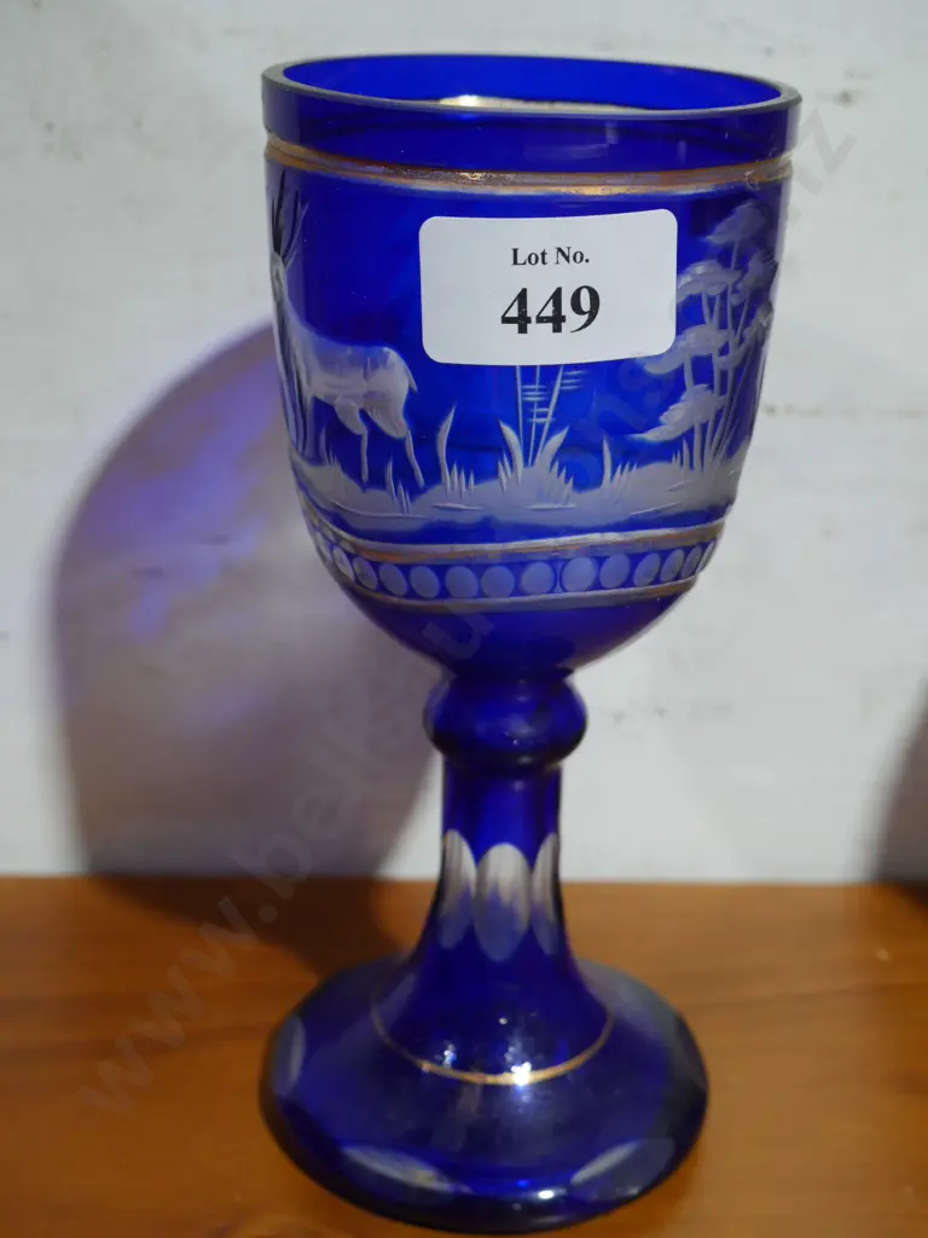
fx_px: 1787
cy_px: 619
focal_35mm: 50
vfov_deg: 38.2
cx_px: 464
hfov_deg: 29.1
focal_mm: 25
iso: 800
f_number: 5.3
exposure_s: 1/60
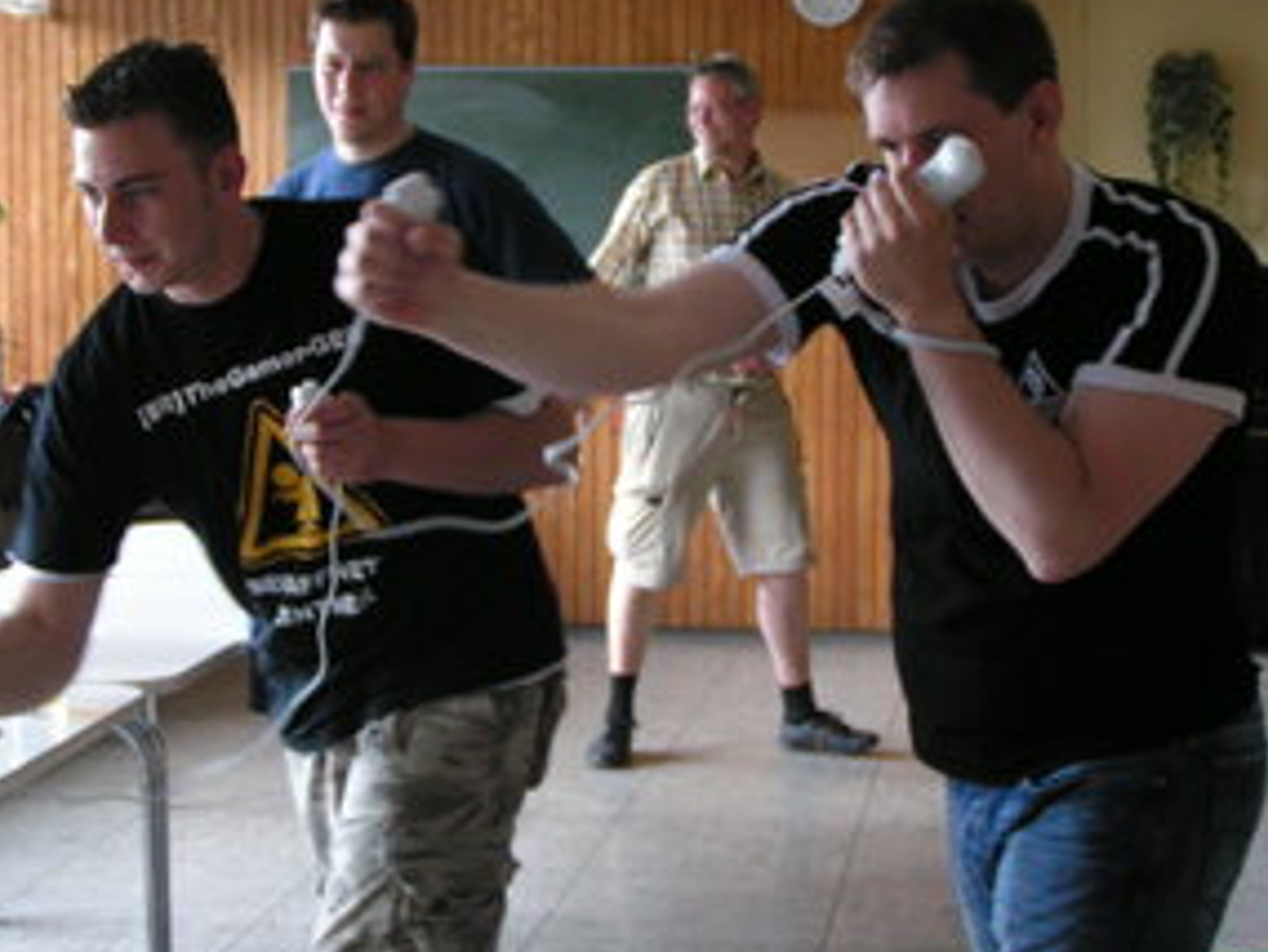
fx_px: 2675
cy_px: 325
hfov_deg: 26.7
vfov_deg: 20.1
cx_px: 596
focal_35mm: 73
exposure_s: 1/60
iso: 160
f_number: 3.2
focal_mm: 8
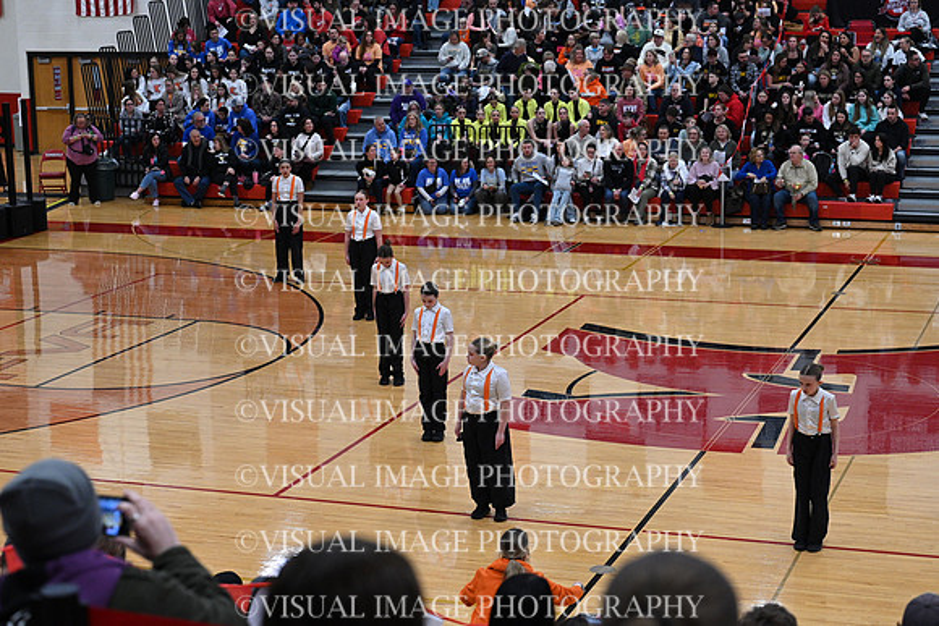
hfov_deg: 28.8
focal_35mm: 70
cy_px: 313
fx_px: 1826
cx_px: 470
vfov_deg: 19.5
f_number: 4
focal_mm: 70
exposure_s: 1/400
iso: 4000
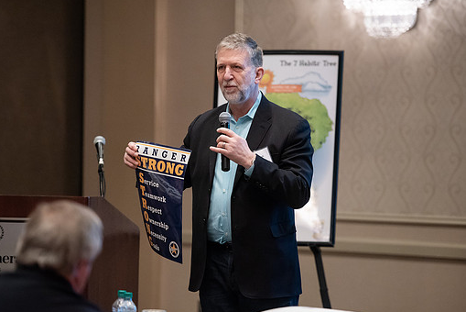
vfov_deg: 7.3
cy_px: 168
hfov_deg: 10.9
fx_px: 2435
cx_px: 209
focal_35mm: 188
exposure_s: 1/200
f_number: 2.8
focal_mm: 165
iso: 5000
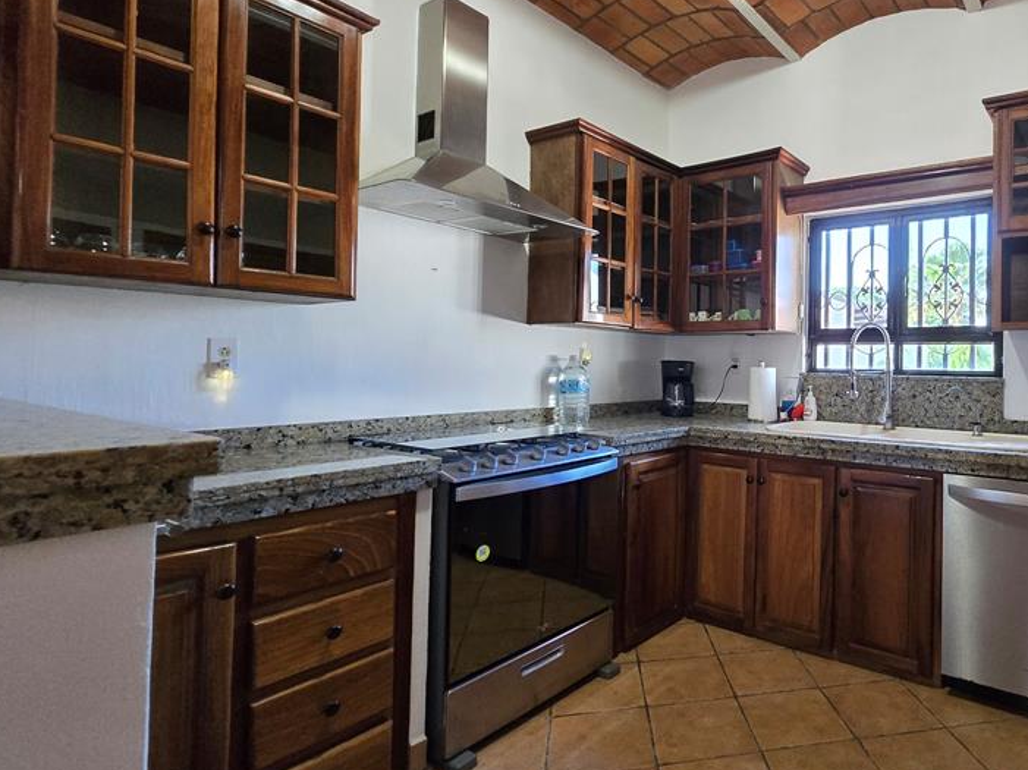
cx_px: 733
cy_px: 345
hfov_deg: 80.0
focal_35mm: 19
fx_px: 564
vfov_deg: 68.4
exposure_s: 1/60
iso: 800
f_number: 2.2
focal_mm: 2.2
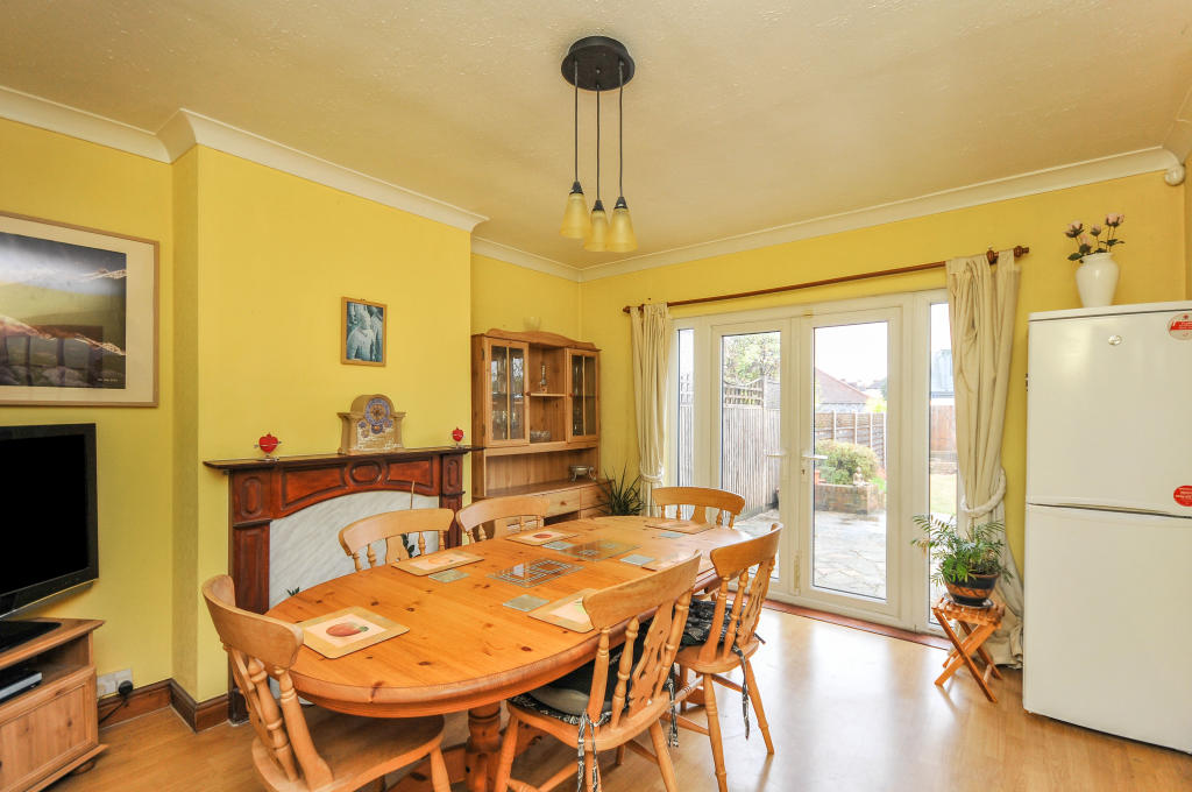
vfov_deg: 71.9
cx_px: 596
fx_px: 546
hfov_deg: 95.1
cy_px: 396
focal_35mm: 16
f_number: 5.6
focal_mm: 11
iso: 400
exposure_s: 1/100
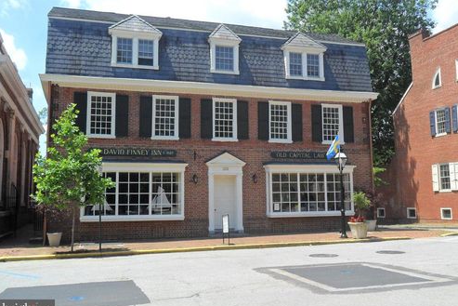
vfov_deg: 34.2
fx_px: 496
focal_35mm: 39
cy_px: 144
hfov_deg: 49.5
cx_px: 230
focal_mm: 6.6
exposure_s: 1/500
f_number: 4
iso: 100
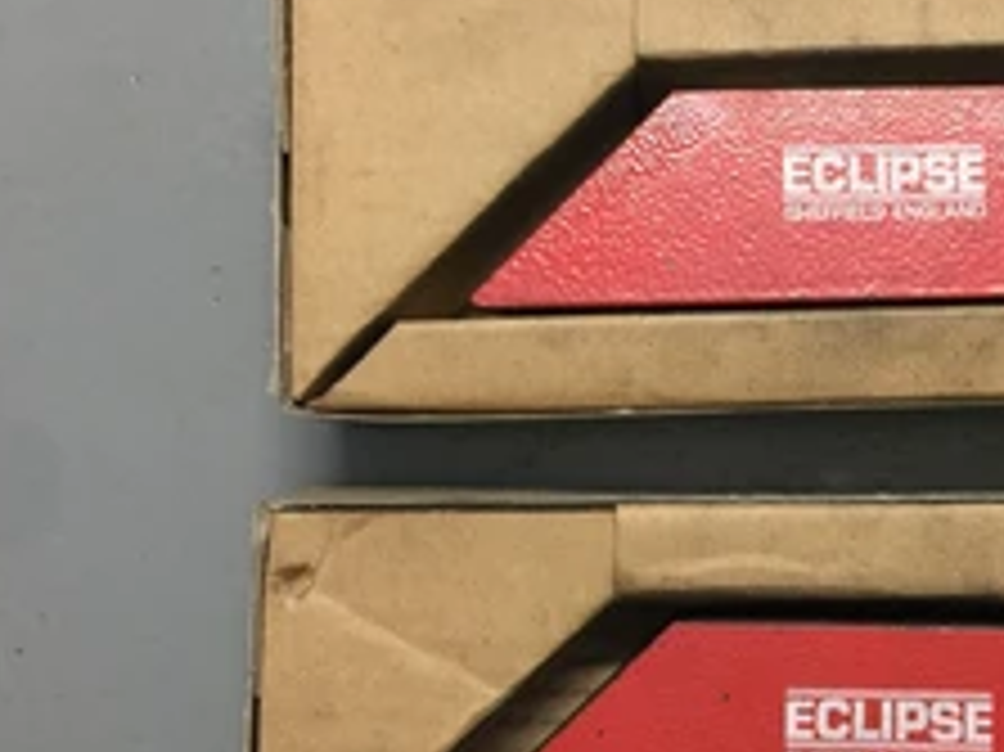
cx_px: 801
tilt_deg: -86.8
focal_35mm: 52
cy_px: 387
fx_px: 1507
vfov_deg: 28.0
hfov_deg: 35.7
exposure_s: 1/15
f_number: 2.2
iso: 64
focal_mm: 4.15
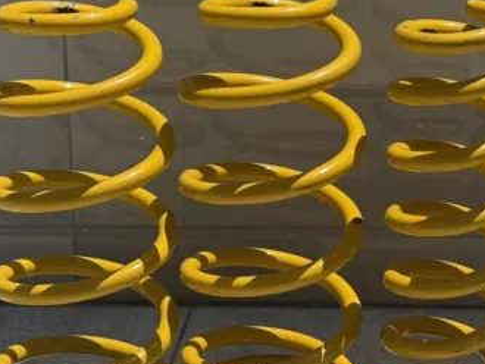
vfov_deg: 15.9
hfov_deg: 20.9
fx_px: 1304
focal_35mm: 93
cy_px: 175
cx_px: 373
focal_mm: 6.76
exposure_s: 1/9009
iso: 80
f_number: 1.78
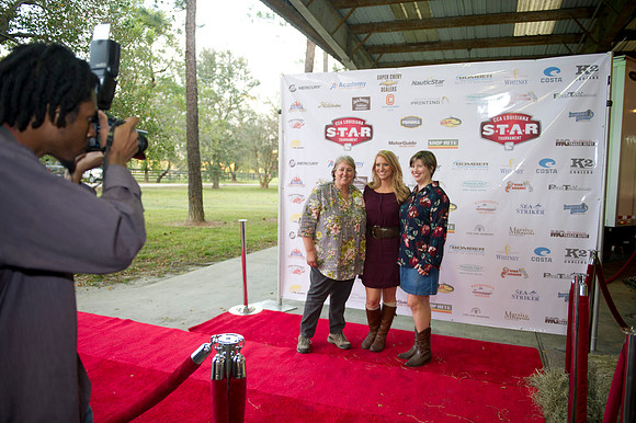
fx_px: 477
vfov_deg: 47.9
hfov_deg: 67.4
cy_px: 212
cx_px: 318
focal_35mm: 27
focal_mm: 27
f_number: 2.8
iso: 640
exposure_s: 1/100
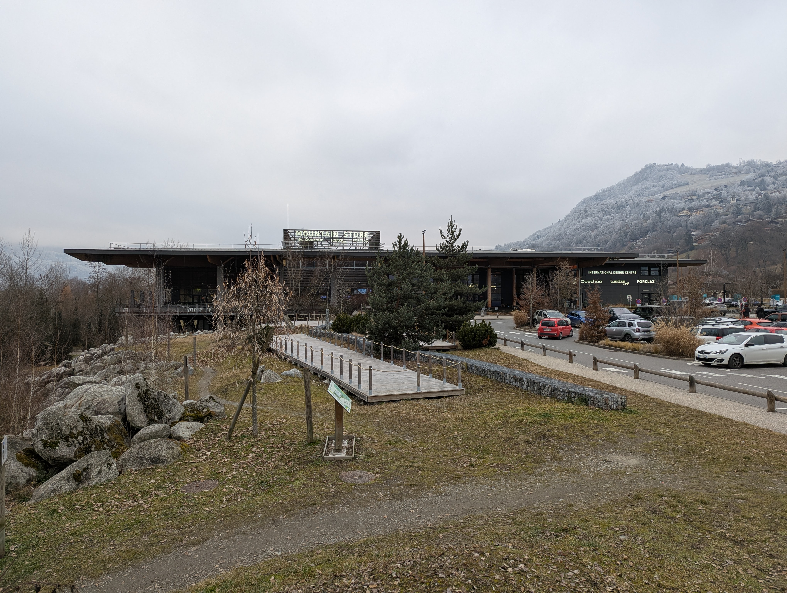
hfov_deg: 71.5
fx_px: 546
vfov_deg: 56.9
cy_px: 296
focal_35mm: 24
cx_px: 394
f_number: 1.85
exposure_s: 1/210
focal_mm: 6.81
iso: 47
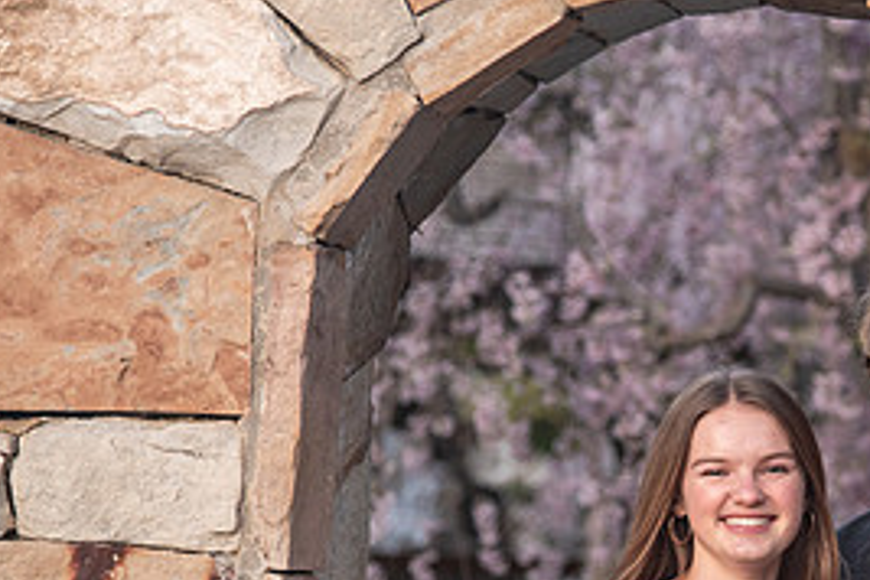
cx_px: 743
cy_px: 546
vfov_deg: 6.7
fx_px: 4978
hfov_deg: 10.0
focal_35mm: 206
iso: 500
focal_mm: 95
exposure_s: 1/125
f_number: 4.5
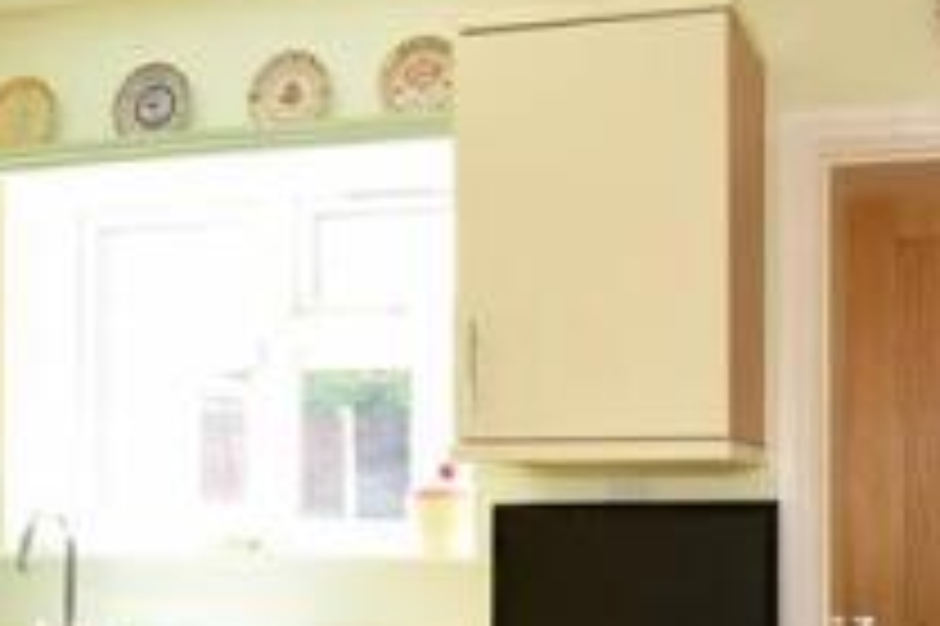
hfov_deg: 40.7
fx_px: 1226
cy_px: 484
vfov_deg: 28.1
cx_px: 711
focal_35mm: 47
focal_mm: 10
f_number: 5
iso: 200
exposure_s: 1/25
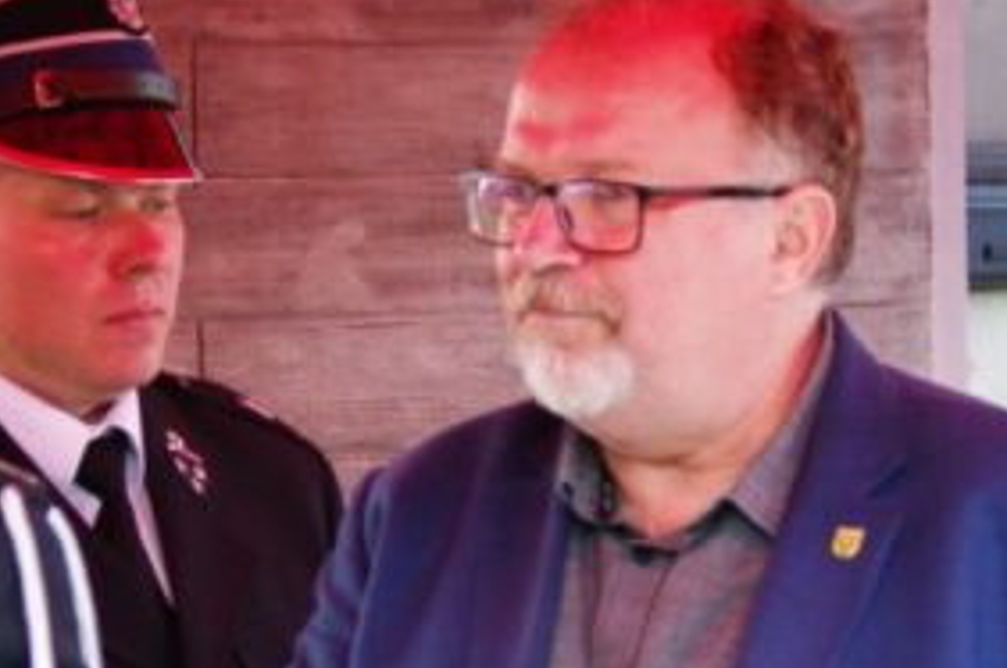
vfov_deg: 6.7
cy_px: 736
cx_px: 421
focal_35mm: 204
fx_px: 5697
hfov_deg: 10.1
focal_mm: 50
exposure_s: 1/90
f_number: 4.5
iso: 200
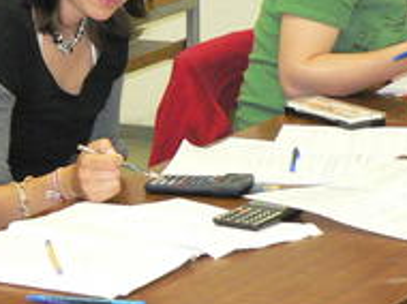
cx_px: -137
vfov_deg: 7.0
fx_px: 2489
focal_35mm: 212
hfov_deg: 9.2
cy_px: 54
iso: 400
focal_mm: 11.2
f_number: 3.2
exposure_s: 1/60
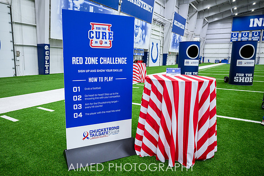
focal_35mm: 26
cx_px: 124
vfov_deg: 50.4
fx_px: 187
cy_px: 90
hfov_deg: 70.3
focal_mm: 24
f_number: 2.8
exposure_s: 1/200
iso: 1250
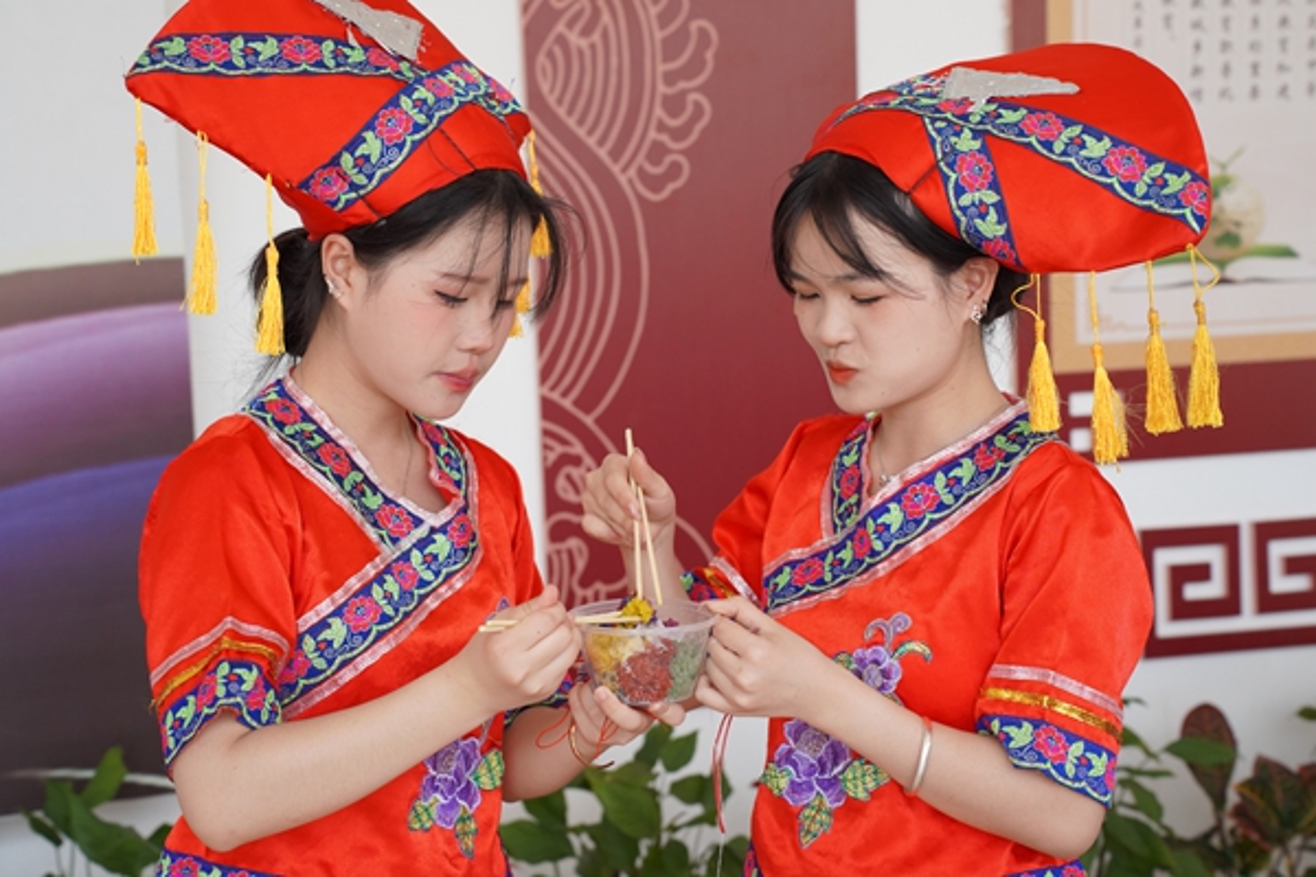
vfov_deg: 21.9
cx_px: 658
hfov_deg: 32.4
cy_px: 438
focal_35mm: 62
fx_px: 2266
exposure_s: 1/640
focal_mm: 62
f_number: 5.6
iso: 1250
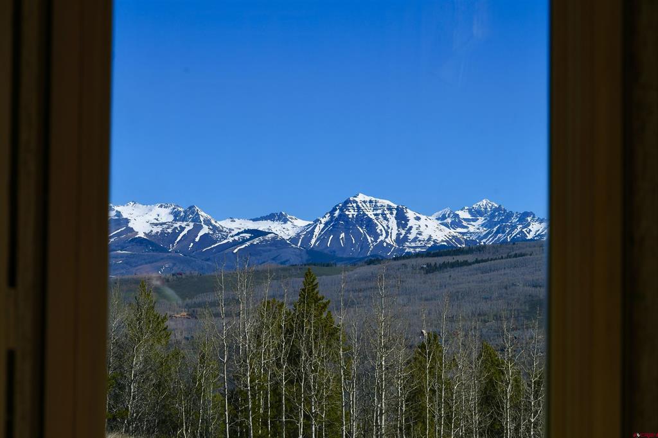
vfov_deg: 15.2
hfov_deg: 22.6
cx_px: 329
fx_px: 1644
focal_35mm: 90
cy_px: 219
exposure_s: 1/500
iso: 100
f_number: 7.1
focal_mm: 60
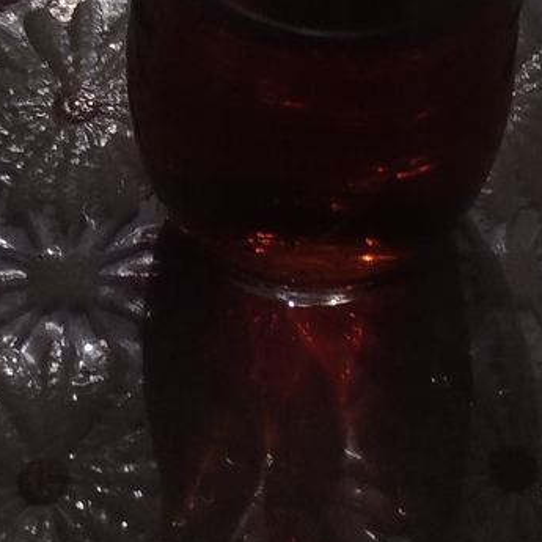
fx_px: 2002
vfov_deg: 15.3
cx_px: 369
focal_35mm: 113
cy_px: 127
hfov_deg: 15.4
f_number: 1.7
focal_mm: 5.31
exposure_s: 1/50
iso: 100
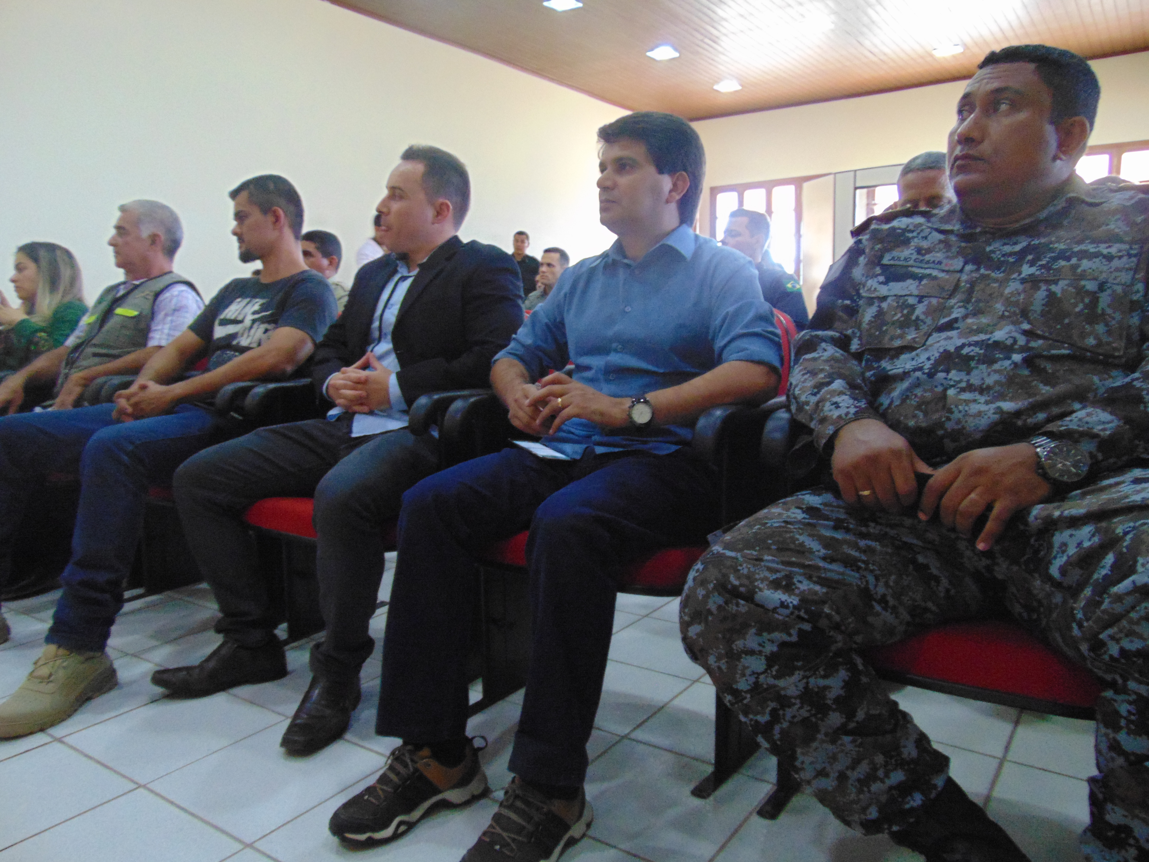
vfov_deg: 54.9
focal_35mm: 25
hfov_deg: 69.4
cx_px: 574
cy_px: 431
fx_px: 830
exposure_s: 1/13
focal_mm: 4.5
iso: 400
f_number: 3
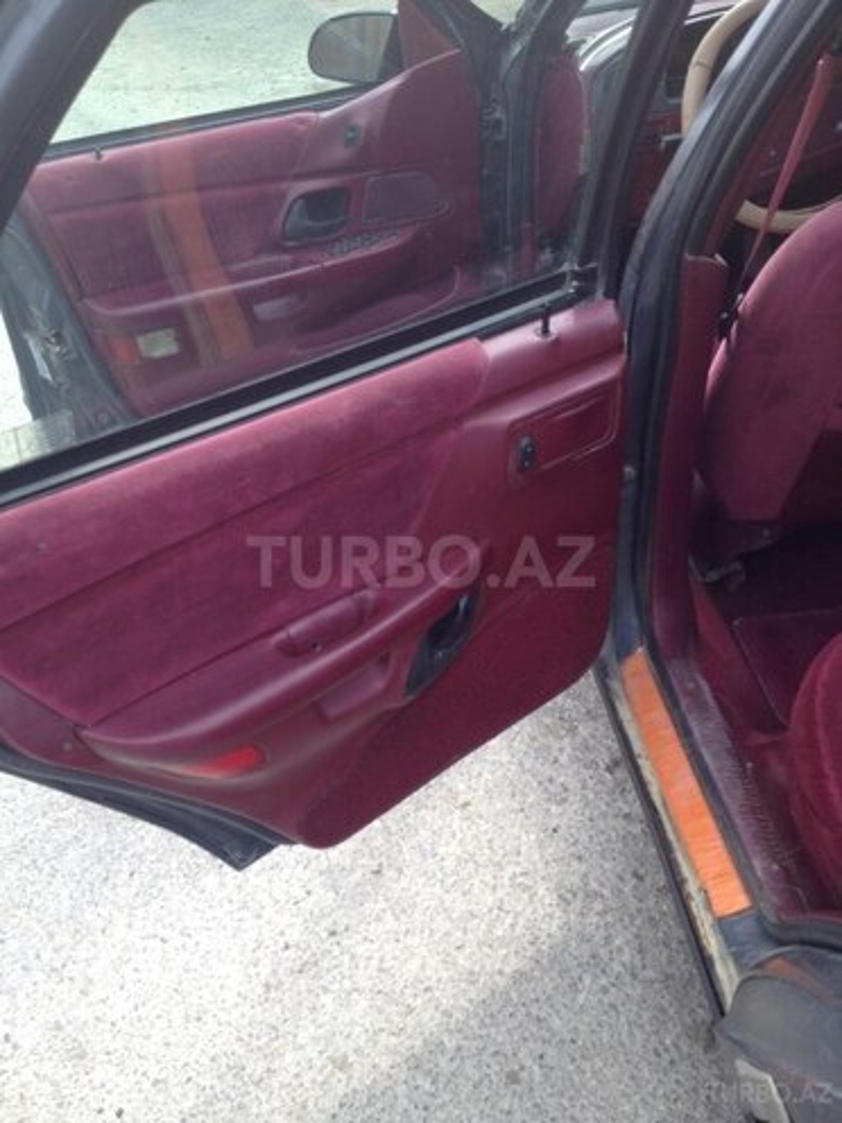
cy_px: 562
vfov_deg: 52.6
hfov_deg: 40.7
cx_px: 421
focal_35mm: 35
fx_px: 1135
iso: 50
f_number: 2.4
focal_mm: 4.28
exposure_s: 1/421
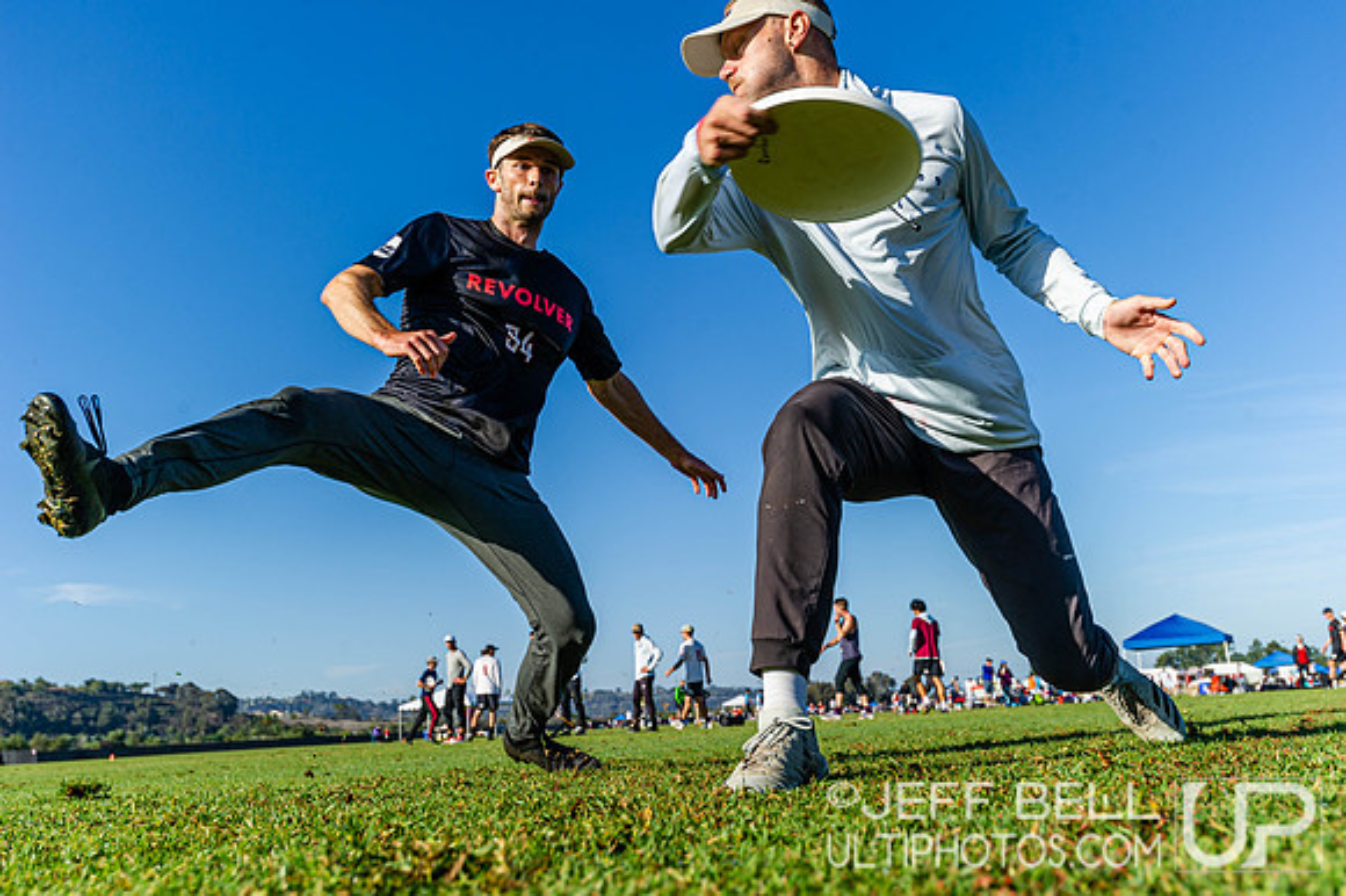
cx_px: 673
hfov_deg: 54.5
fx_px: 1308
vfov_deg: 37.8
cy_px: 448
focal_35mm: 35
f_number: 5.6
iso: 200
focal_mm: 35
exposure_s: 1/1000
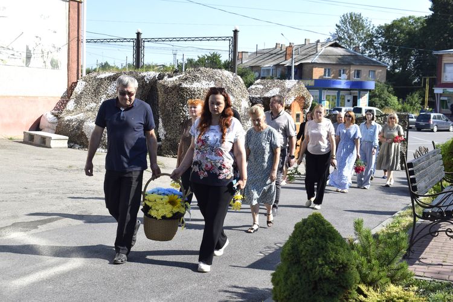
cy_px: 151
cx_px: 226
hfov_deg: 41.1
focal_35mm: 48
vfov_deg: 28.1
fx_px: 604
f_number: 9
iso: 200
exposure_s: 1/320
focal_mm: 32
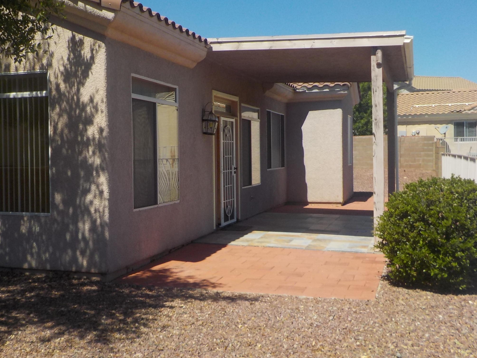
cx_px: 155
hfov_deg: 41.5
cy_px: 180
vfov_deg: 32.2
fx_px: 620
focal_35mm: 45
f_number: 3.3
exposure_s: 1/1250
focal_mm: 4.1
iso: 125
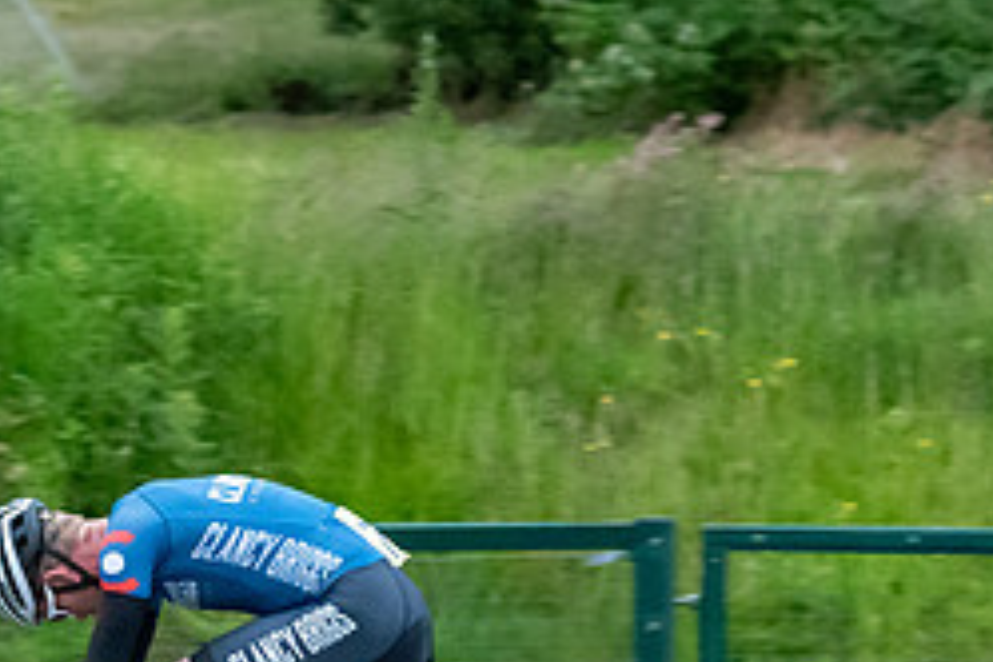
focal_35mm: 355
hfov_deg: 5.8
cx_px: 6
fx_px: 9791
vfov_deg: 3.9
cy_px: 569
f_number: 5
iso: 12800
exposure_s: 1/640
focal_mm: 122
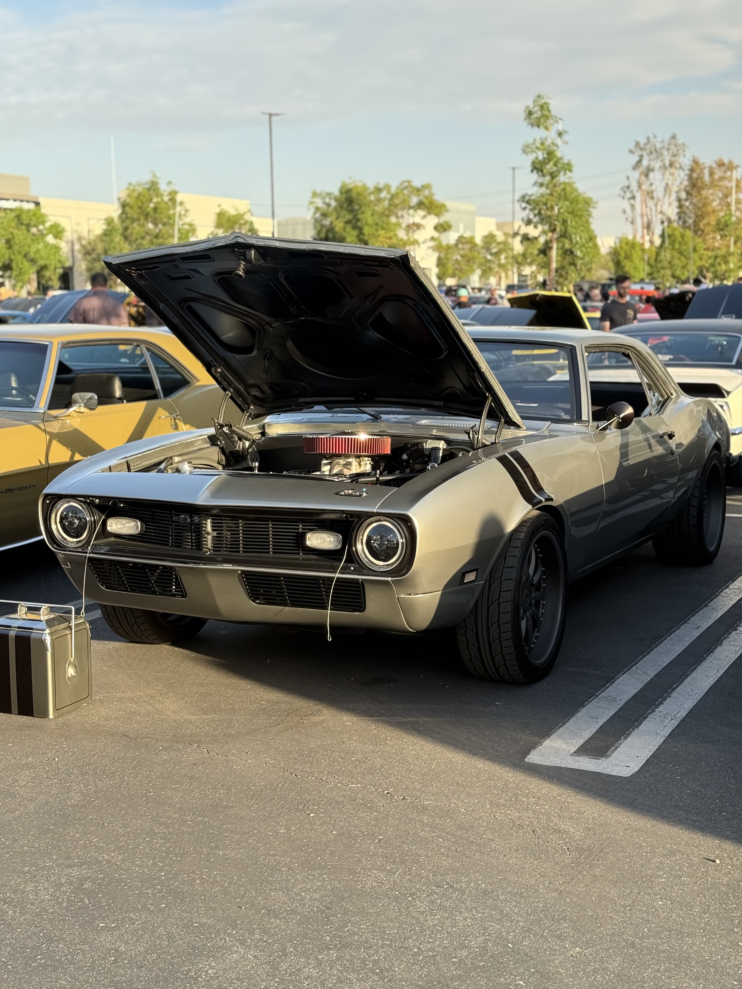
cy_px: 494
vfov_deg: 39.7
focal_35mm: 48
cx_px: 371
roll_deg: +0.2
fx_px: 1372
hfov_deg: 30.3
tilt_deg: -7.1
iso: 100
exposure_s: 1/267
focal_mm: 6.76
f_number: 1.78
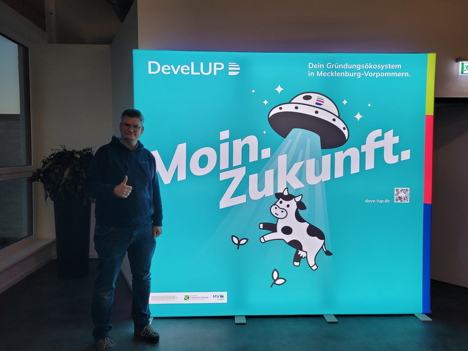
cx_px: 234
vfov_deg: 53.1
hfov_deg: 67.3
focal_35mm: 26
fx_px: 352
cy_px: 176
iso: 160
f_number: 1.8
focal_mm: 5.4
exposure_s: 1/100
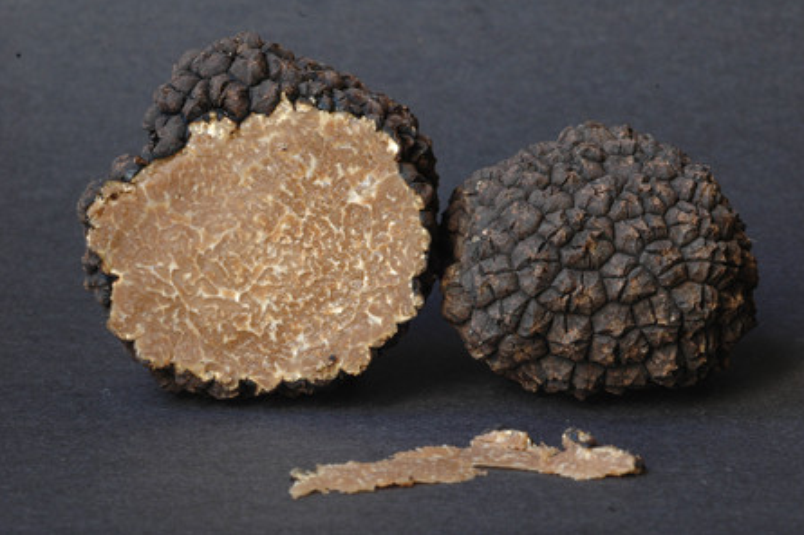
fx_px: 2031
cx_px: 405
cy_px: 267
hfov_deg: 22.4
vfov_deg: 15.0
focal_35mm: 91
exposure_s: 1/3
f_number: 22
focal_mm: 60
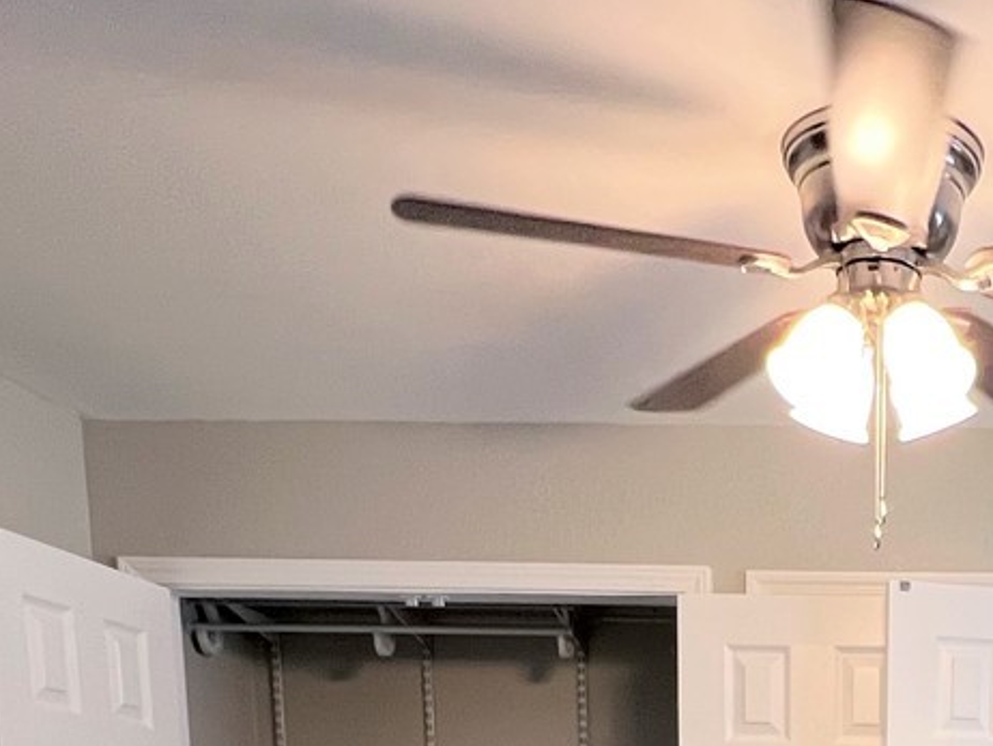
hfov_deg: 38.6
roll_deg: -0.8
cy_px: 1133
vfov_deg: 24.6
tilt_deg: -10.5
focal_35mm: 45
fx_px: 1292
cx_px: 929
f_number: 1.8
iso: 125
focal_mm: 1.57
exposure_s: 1/60
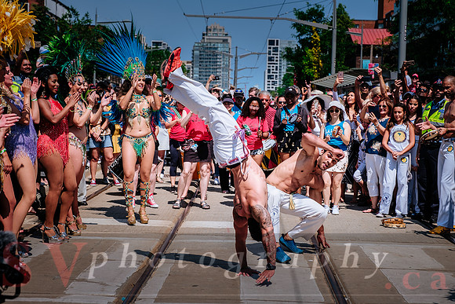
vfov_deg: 20.0
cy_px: 152
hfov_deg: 29.6
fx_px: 860
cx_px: 228
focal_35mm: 68
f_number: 4
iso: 200
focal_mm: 45.5
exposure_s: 1/2000
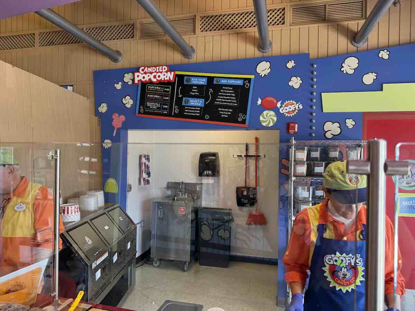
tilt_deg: +0.8
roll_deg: -1.5
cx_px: 208
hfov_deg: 71.6
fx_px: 288
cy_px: 156
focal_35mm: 24
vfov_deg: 56.8
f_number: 1.78
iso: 160
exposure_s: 1/138
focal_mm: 6.76
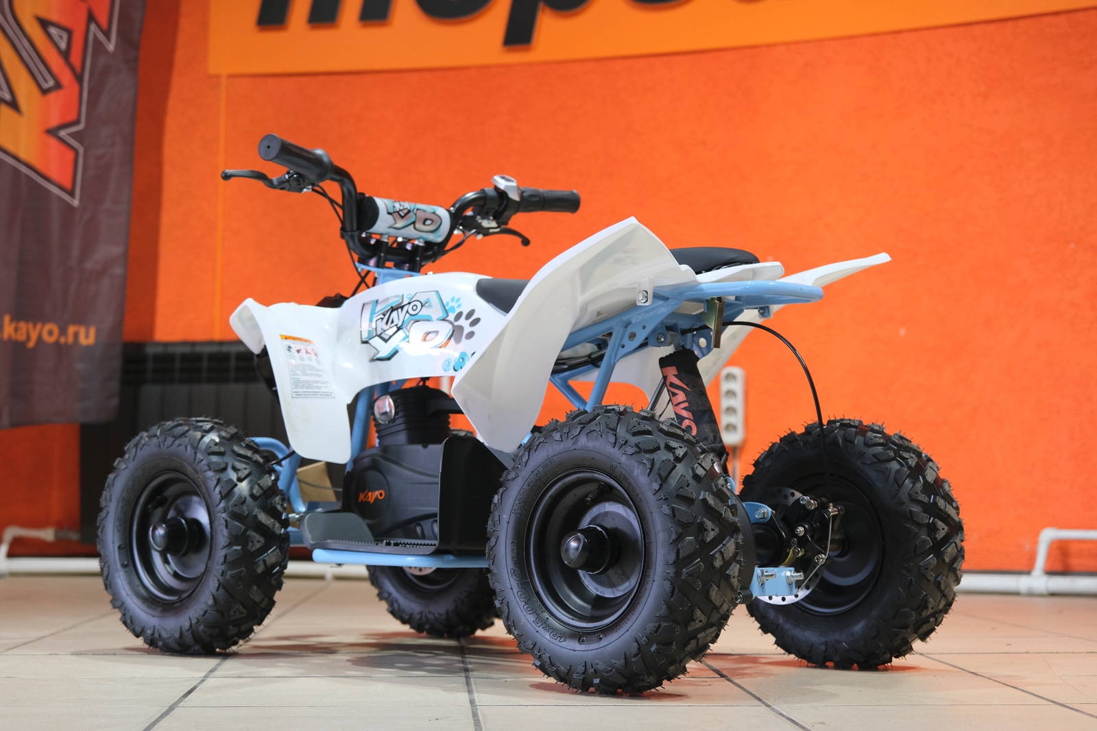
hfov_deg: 32.4
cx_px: 548
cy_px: 366
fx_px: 1889
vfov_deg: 21.9
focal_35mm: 62
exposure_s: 1/100
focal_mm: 41.1
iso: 1250
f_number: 4
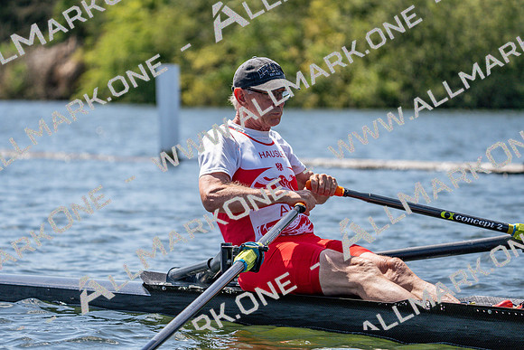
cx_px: 262
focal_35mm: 223
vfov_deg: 6.2
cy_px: 175
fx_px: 3246
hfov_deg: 9.2
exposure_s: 1/2000
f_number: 5.6
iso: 320
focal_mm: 223
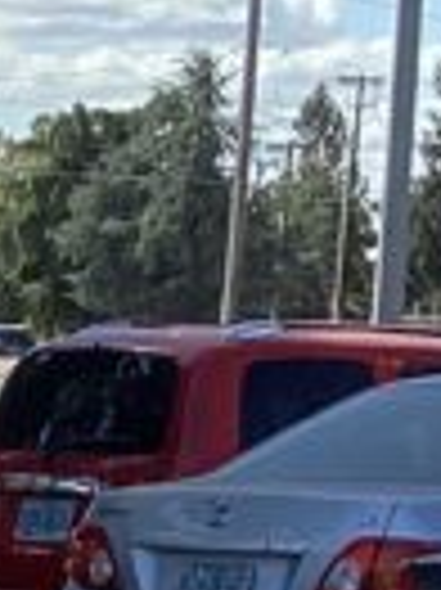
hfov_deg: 5.8
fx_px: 4117
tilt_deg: -14.9
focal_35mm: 242
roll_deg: -1.4
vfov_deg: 7.7
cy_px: 1351
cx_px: -684
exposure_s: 1/895
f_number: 2.4
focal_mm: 3.3
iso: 25
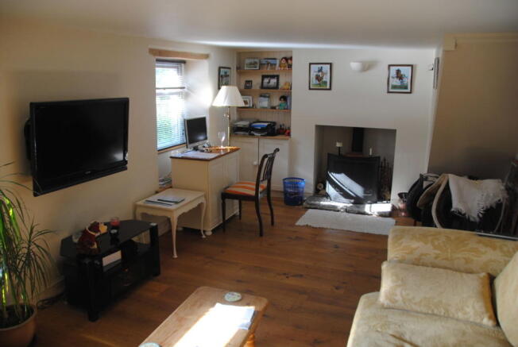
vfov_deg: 48.1
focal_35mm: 27
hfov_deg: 67.3
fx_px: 389
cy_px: 174
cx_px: 259
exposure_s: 1/30
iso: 320
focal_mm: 18
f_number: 3.5
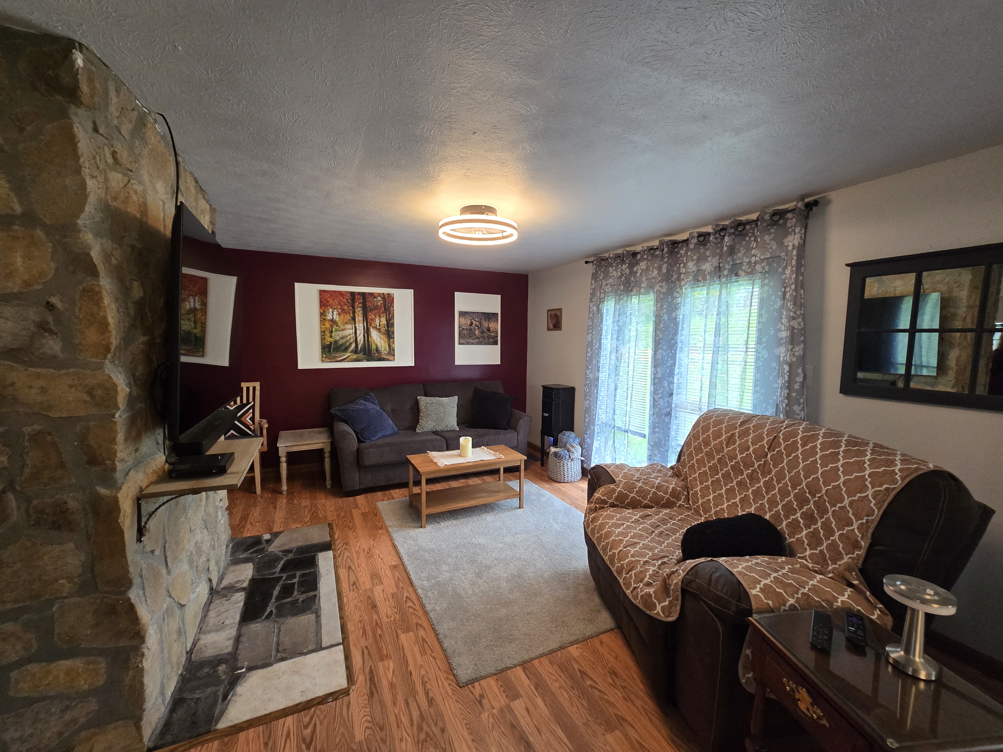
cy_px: 376
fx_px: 377
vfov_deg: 89.9
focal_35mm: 13
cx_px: 502
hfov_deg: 106.2
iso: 320
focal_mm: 2.2
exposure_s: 1/60
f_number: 2.2
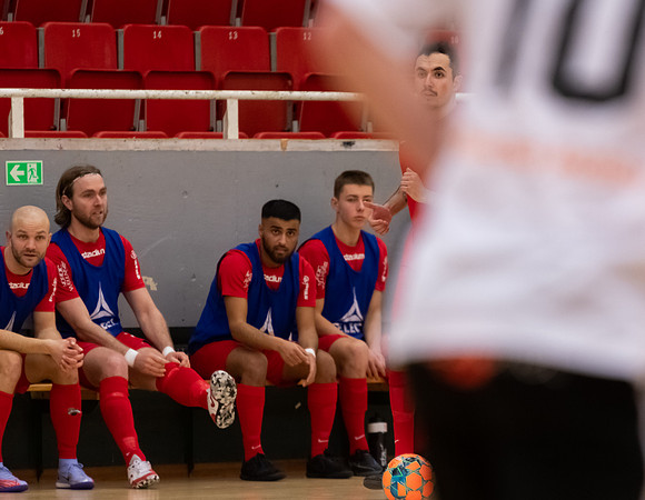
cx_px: 439
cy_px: 262
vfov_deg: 3.8
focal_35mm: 396
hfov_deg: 4.9
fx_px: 7478
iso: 2200
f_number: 3.2
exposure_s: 1/800
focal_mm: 200
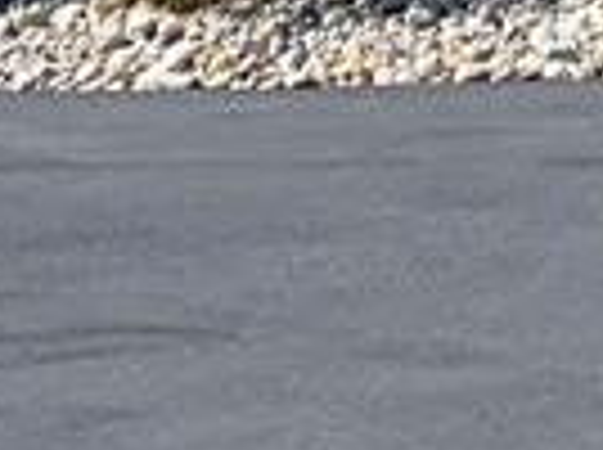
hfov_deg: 9.8
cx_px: 760
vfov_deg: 6.9
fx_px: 3460
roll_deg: -2.0
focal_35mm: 199
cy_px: -754
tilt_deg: +8.0
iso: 32
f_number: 1.8
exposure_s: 1/2105
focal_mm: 4.25
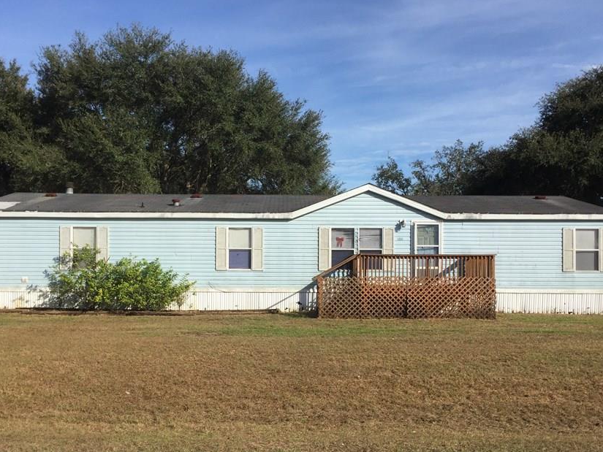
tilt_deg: +0.0
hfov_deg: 51.3
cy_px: 255
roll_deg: -1.6
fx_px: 627
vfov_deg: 39.6
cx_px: 289
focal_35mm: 36
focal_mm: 4.15
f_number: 2.2
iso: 32
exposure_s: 1/2475
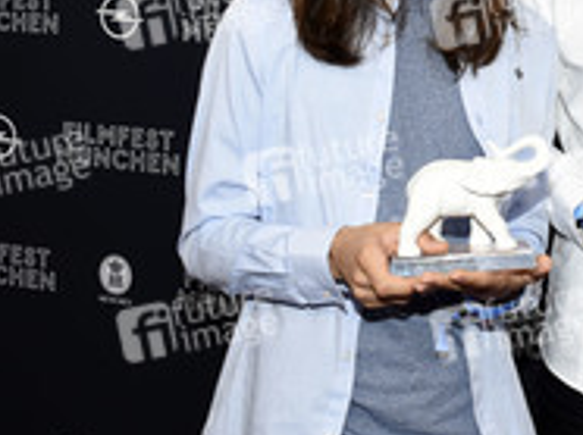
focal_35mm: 77
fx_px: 1295
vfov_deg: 18.9
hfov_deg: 24.4
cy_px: 91
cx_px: 553
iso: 160
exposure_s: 1/160
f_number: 4.5
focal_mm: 22
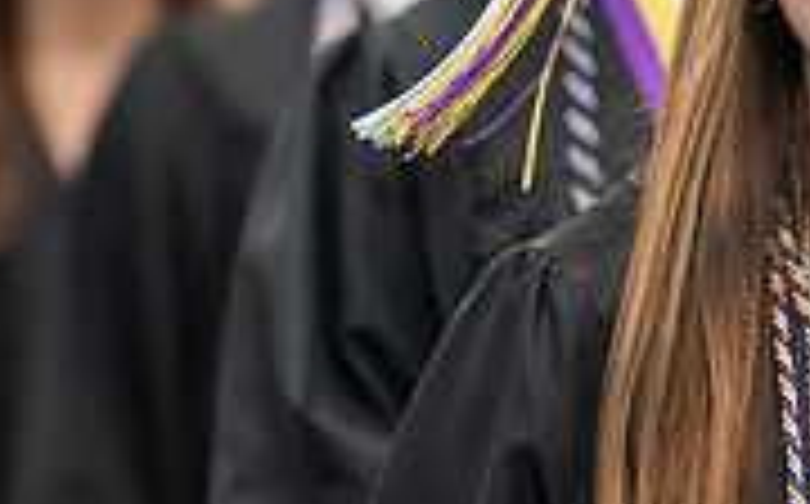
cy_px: 115
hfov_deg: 3.2
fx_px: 14507
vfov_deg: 2.0
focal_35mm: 658
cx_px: 788
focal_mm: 200
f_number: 3.2
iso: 2500
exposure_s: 1/200
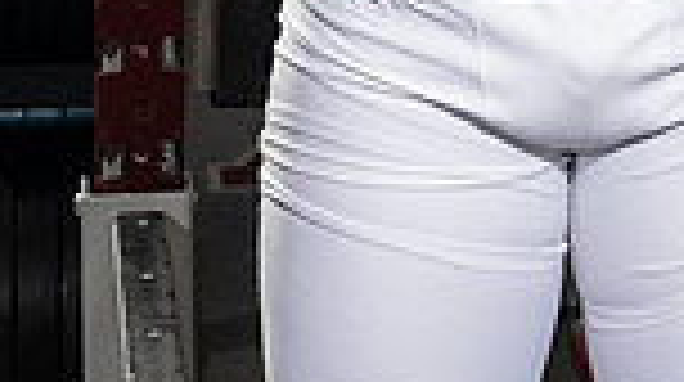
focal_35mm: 174
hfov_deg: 12.3
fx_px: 3151
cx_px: 554
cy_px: -598
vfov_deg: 6.5
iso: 320
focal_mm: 56
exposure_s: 1/250
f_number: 8
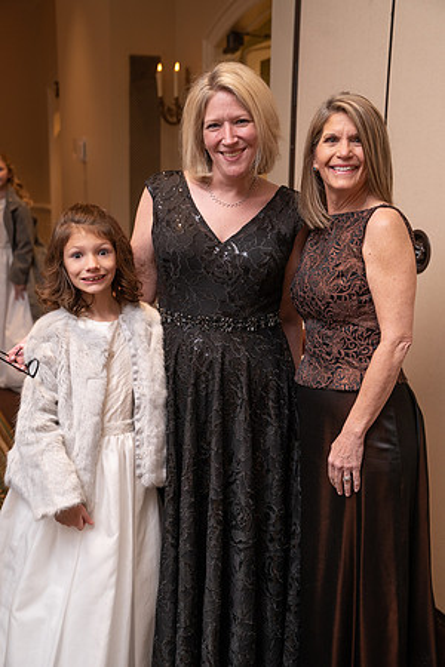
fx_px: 890
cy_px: 334
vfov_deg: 41.1
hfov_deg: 28.1
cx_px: 222
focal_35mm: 48
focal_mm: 48
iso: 800
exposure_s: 1/50
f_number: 3.5
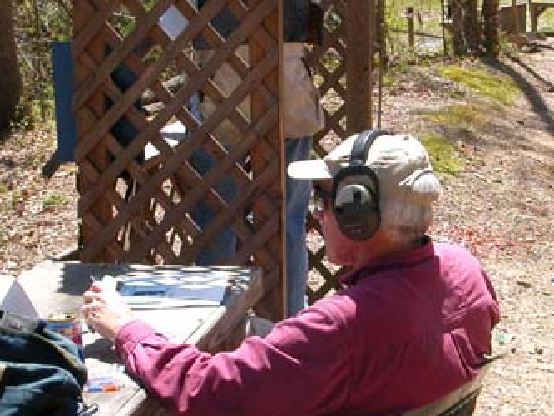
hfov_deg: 26.7
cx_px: 288
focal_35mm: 73
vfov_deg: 20.1
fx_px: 1169
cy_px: 280
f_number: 5.4
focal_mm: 8.2
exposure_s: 1/184
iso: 100
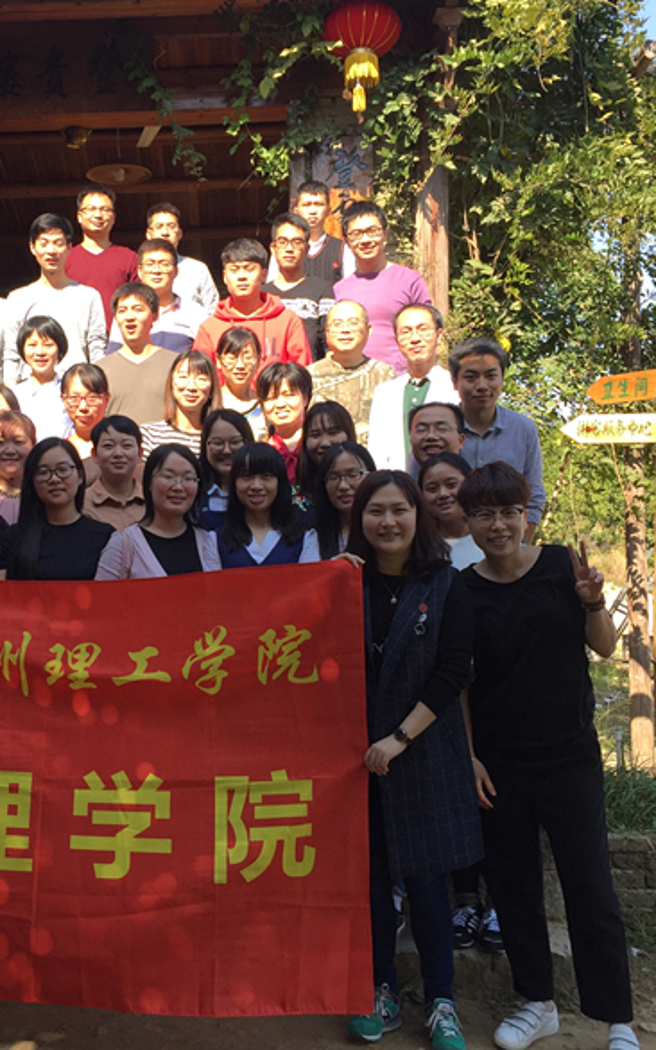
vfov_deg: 47.2
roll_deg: -0.7
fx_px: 1202
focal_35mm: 42
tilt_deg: +1.7
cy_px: 523
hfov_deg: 30.1
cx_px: 181
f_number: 2.2
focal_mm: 4.15
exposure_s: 1/465
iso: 32
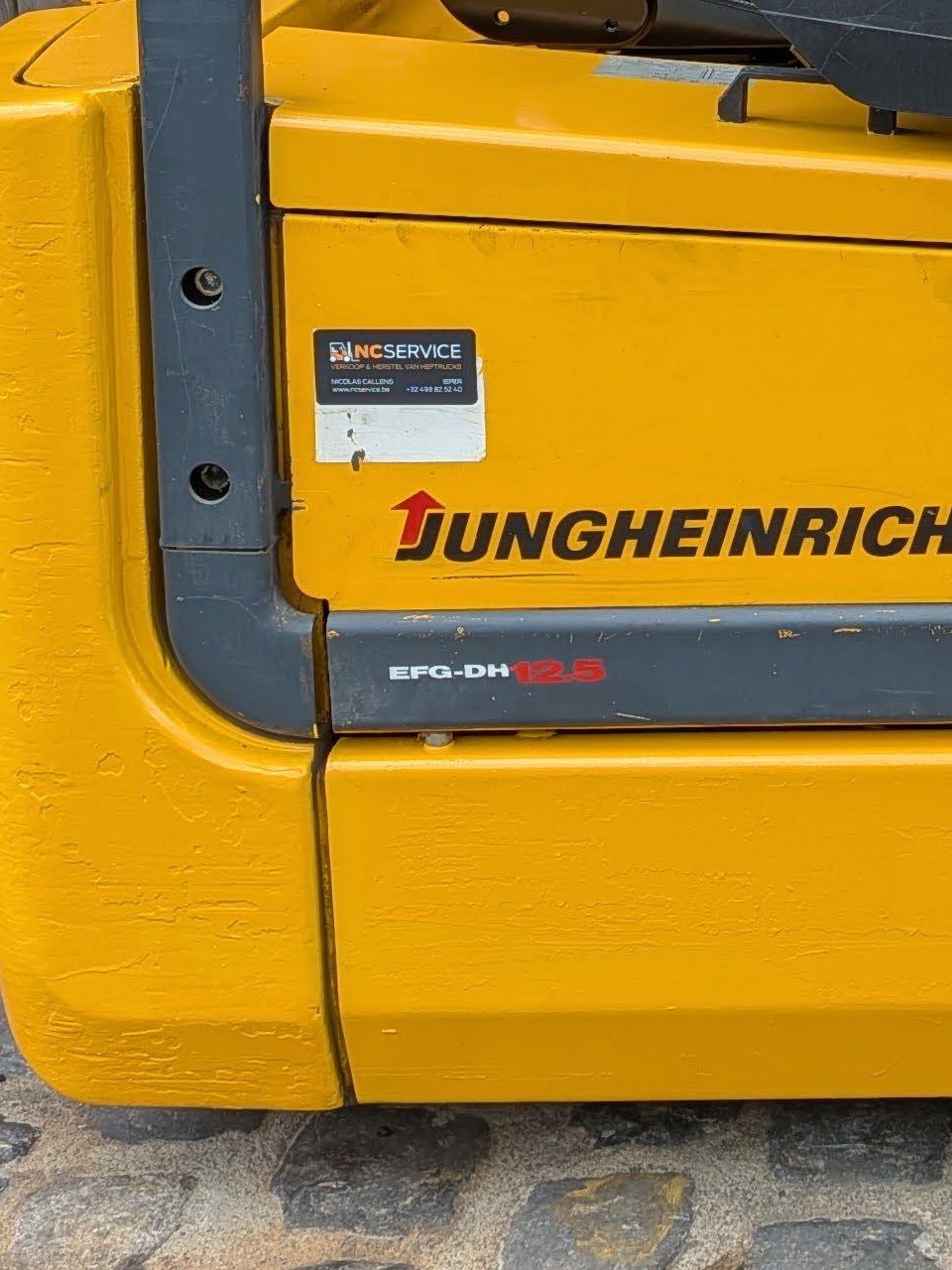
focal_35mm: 75
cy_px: 51
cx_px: 1089
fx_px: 2750
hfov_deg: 18.8
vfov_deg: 25.0
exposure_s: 1/386
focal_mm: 4.53
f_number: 1.7
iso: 27
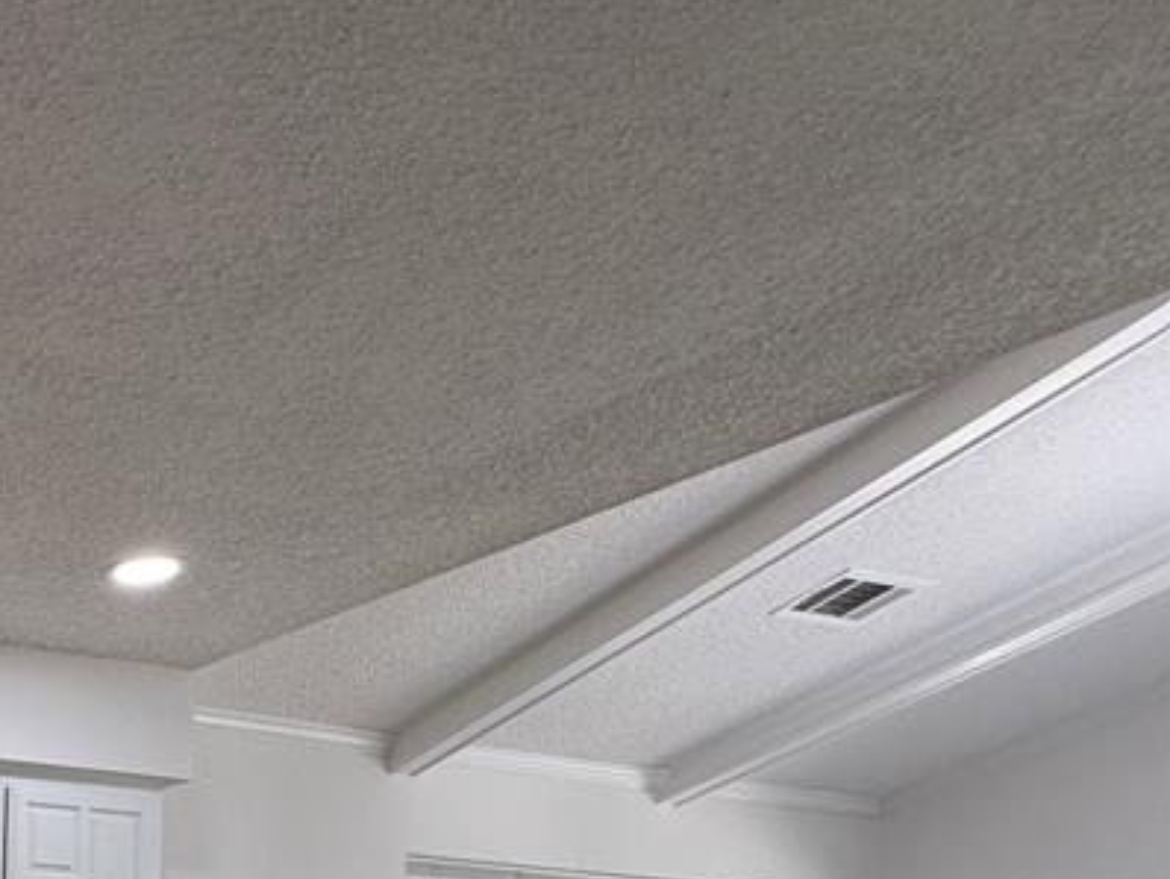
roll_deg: -1.9
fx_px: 1218
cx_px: -329
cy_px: 1082
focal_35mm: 36
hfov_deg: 35.8
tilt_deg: -1.5
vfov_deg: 32.2
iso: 100
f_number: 2.2
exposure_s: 1/120
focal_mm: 2.22
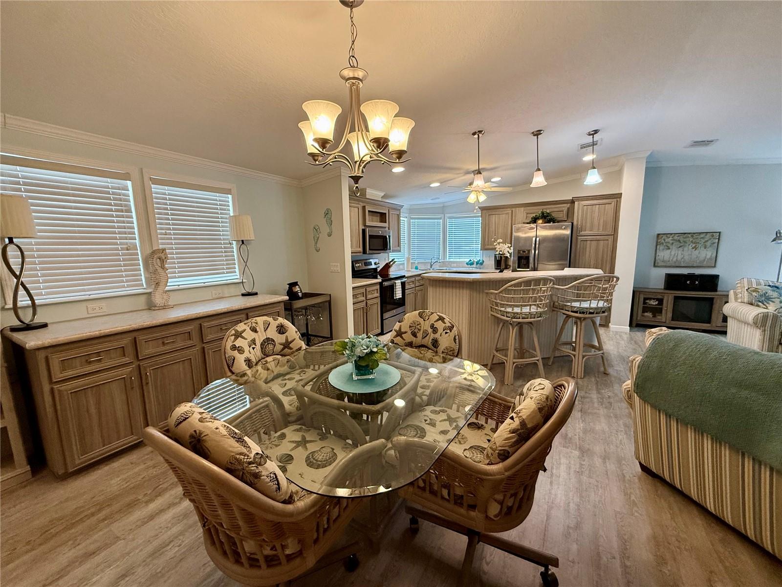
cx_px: 391
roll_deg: +1.4
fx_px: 316
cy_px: 294
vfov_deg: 85.7
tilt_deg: -8.0
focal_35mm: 14
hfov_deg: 102.1
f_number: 2.2
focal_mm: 2.22
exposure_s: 1/120
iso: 250
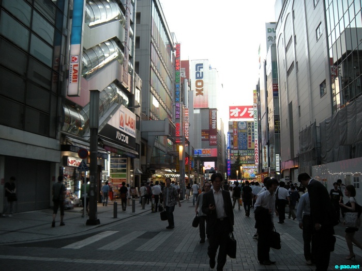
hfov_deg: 52.6
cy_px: 136
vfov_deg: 40.7
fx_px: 366
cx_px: 181
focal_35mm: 35
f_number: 3.8
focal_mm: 5.9
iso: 100
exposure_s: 1/67
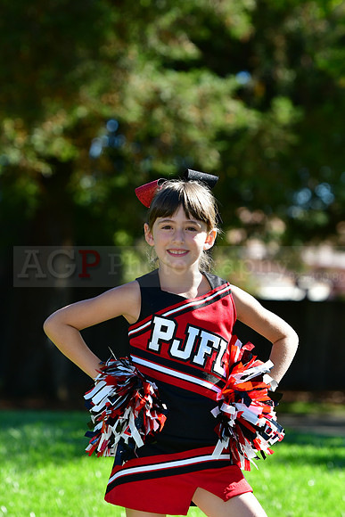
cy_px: 258
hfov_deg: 6.8
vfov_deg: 10.2
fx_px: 2909
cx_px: 172
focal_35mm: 202
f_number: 4.5
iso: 400
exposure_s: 1/1000
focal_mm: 135
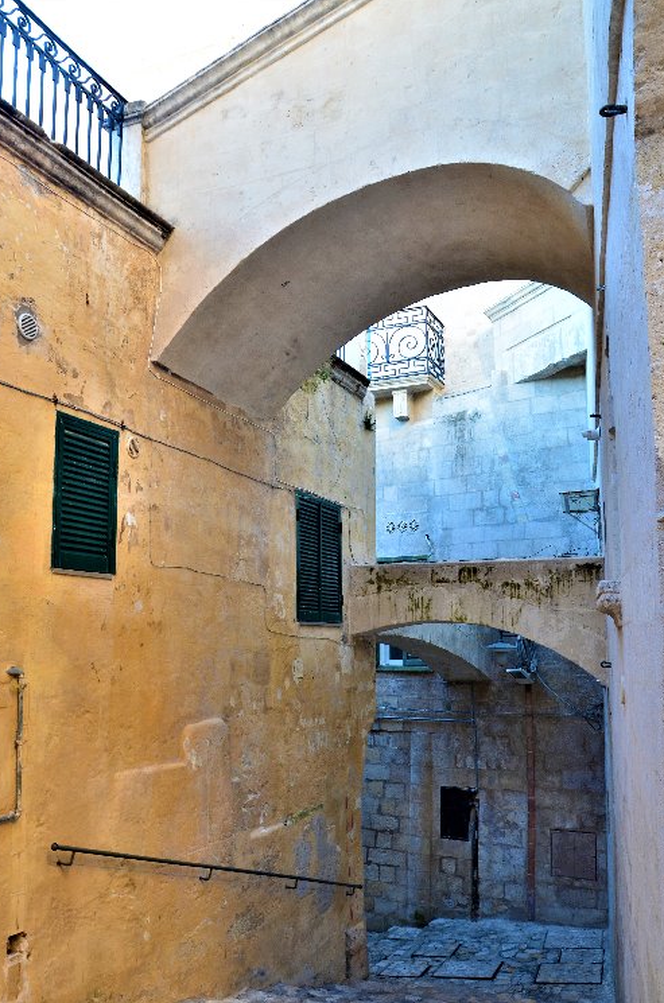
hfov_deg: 44.7
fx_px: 806
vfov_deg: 63.7
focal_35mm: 29
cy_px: 530
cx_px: 315
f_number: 8
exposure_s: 1/15
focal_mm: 18
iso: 400
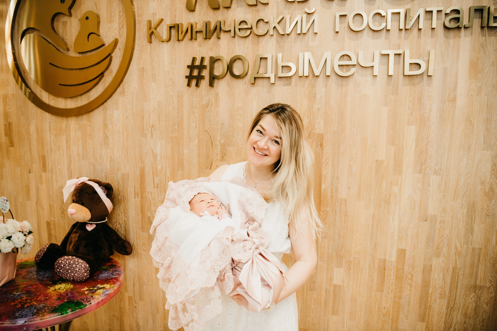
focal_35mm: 24
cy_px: 166
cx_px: 248
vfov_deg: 53.1
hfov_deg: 73.7
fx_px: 331
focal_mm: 24
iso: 160
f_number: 3.2
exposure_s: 1/160
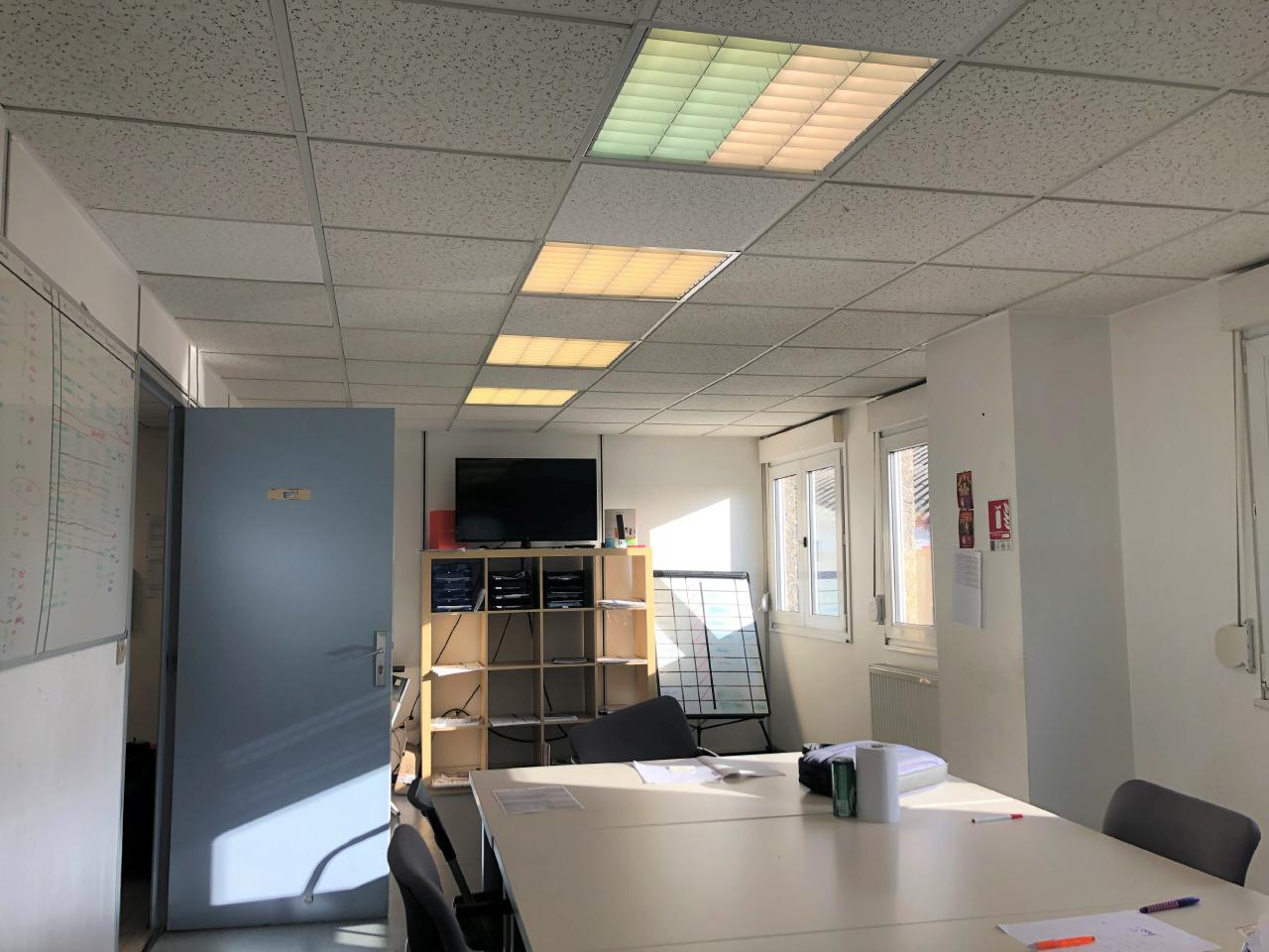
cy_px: 476
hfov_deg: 63.4
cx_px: 634
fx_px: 1026
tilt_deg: +6.1
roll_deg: +0.6
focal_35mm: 28
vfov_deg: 49.7
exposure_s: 1/199
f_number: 1.8
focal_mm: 3.99
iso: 20
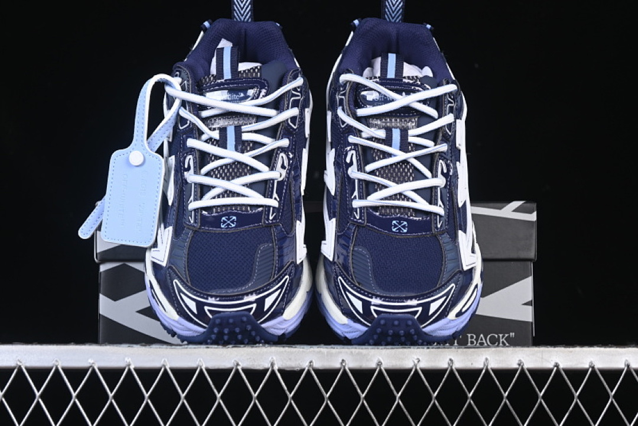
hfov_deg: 27.0
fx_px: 1329
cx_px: 319
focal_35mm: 75
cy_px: 213
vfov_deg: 18.2
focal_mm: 50
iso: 160
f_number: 6.3
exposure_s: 1/60
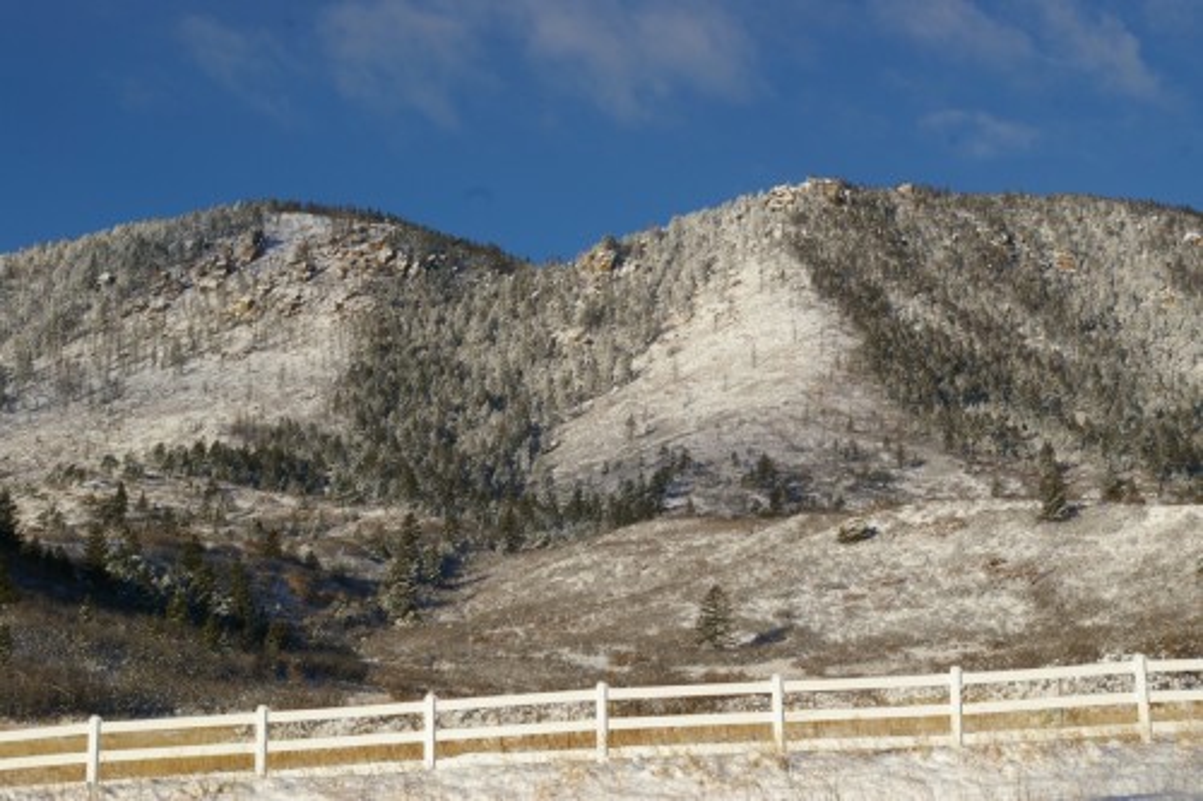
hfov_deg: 29.9
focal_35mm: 68
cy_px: 400
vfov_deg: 20.1
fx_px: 2255
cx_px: 602
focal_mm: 45
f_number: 11
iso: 200
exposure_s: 1/350
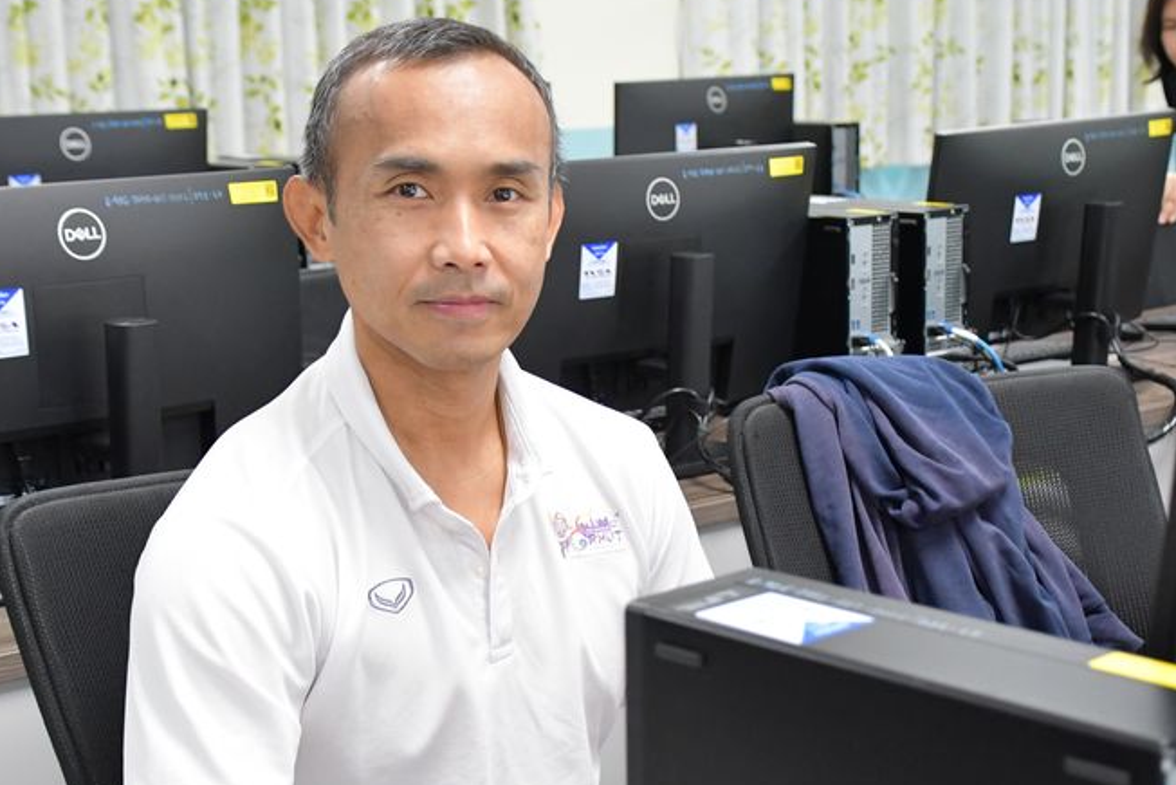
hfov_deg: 30.5
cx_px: 629
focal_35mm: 66
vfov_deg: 20.5
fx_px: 2156
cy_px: 531
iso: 3200
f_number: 4
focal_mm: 28
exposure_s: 1/80
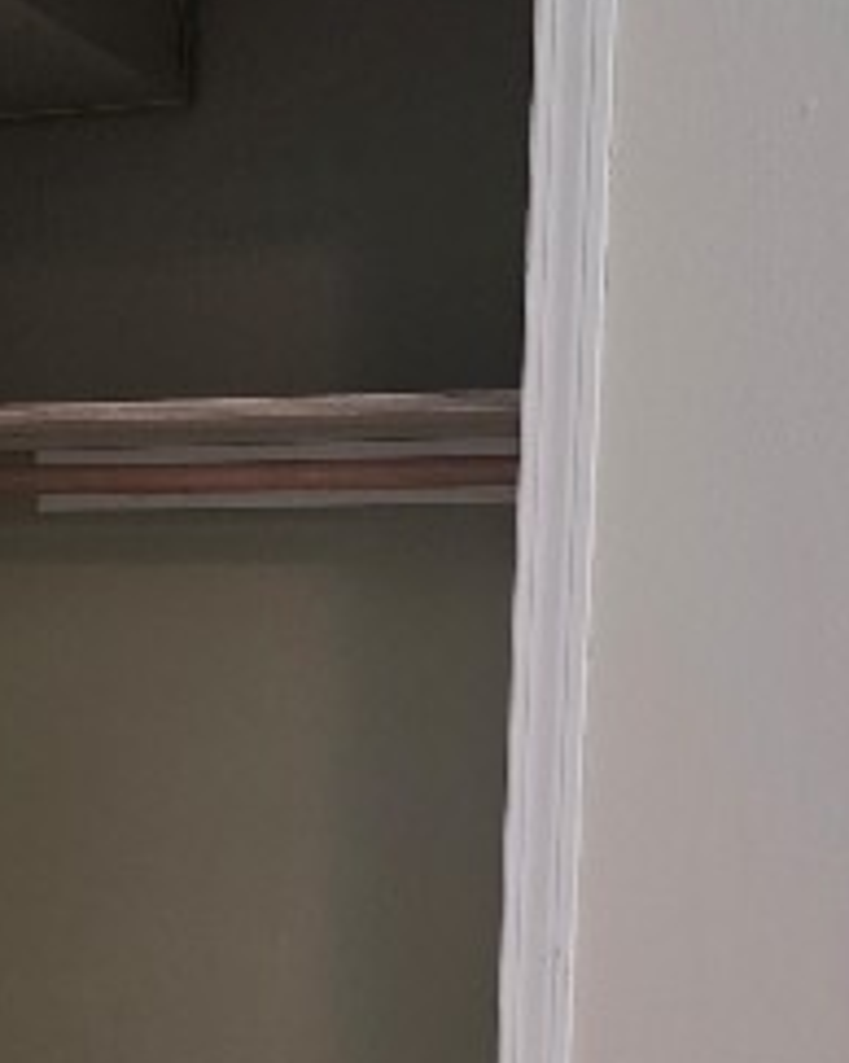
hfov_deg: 21.3
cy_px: 1015
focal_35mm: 71
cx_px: 188
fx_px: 2233
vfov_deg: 25.7
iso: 250
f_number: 1.7
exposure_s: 1/120
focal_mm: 6.3
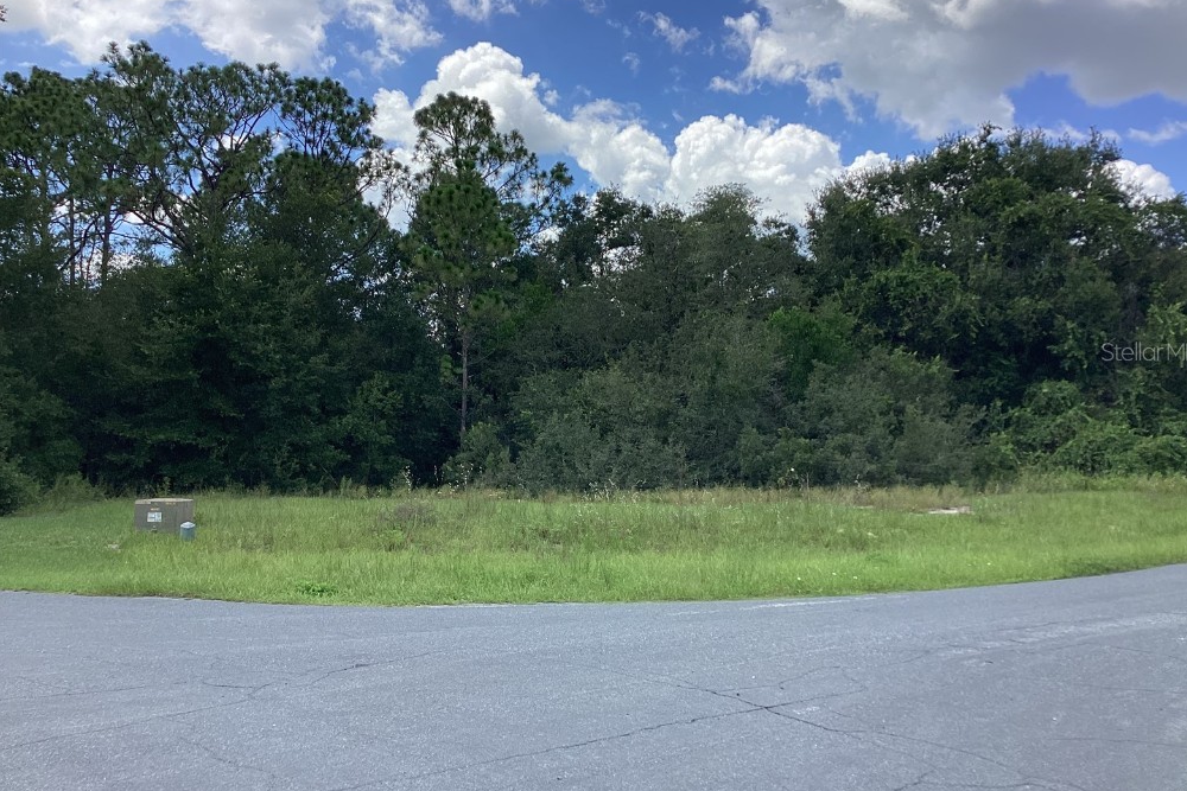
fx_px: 1088
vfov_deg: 39.9
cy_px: 351
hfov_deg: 57.2
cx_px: 605
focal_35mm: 33
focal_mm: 3.3
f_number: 2.4
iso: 25
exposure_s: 1/970
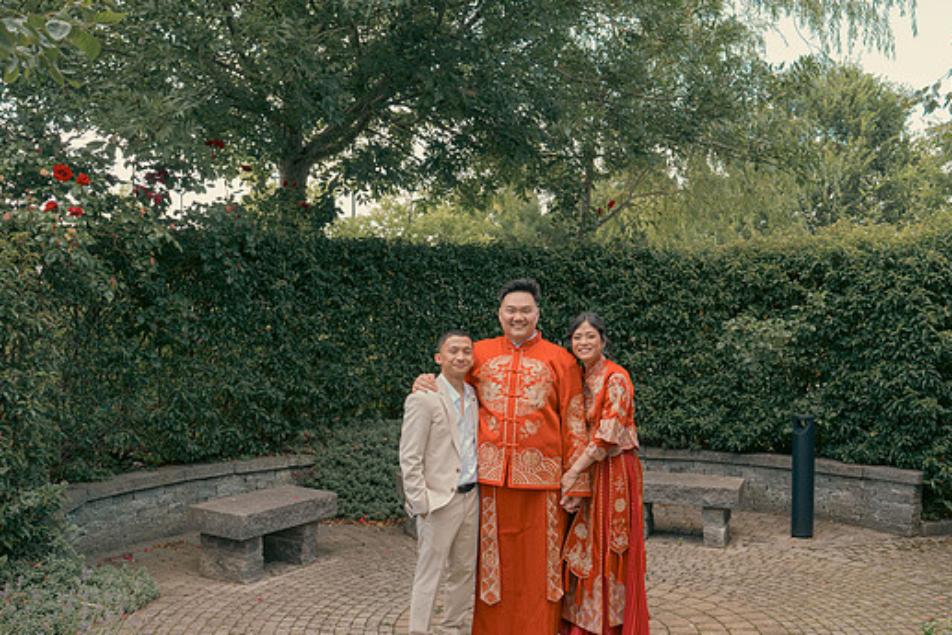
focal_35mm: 37
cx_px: 512
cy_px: 354
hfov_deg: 51.8
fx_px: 979
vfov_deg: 35.9
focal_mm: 33
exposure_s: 1/160
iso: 400
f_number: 5.6
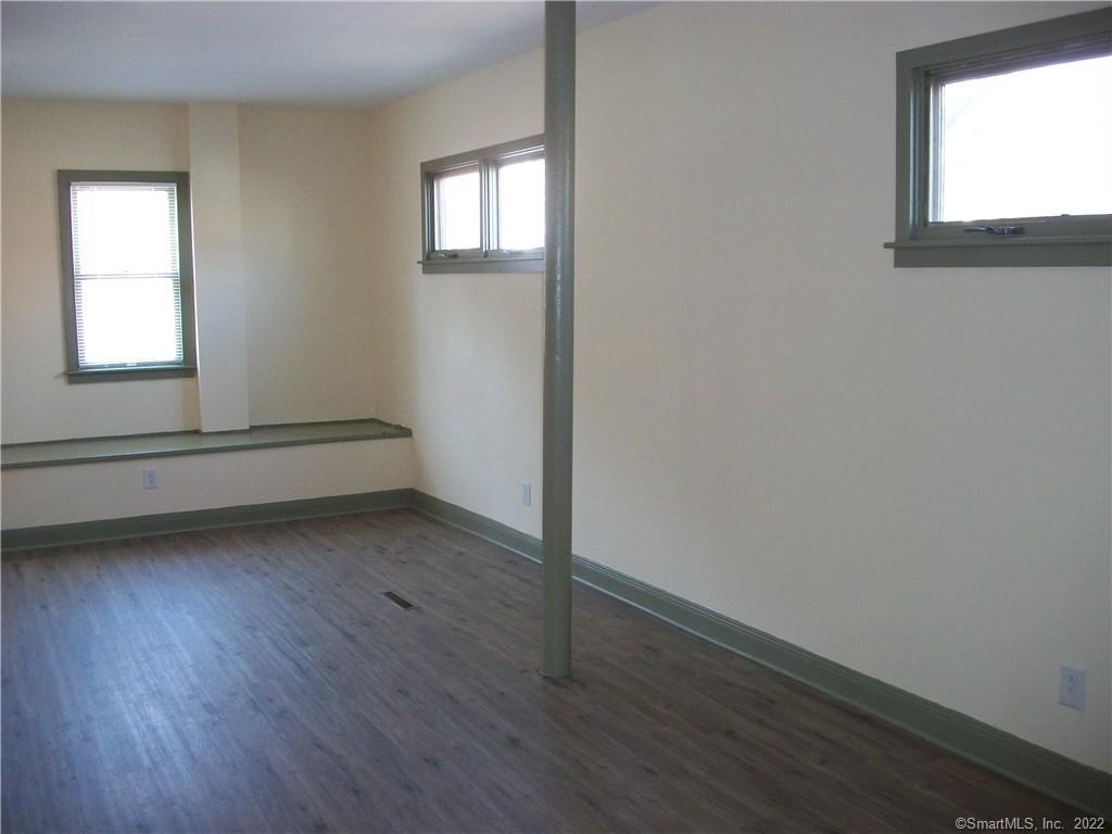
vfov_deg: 44.2
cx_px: 556
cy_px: 417
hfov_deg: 56.8
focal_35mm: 32
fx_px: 1028
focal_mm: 5.7
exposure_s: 1/30
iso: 160
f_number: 2.9
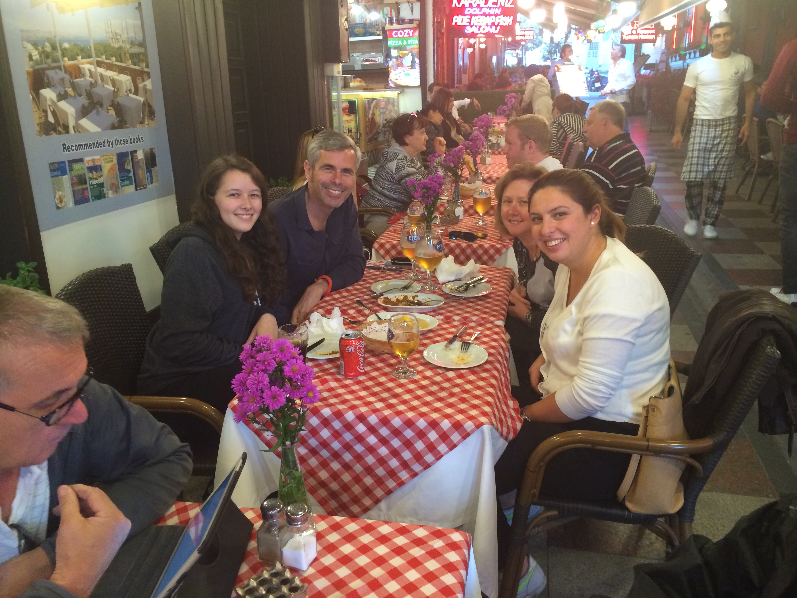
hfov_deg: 60.0
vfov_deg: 46.8
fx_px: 691
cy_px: 299
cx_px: 398
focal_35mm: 30
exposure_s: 1/33
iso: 250
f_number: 2.2
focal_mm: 4.12
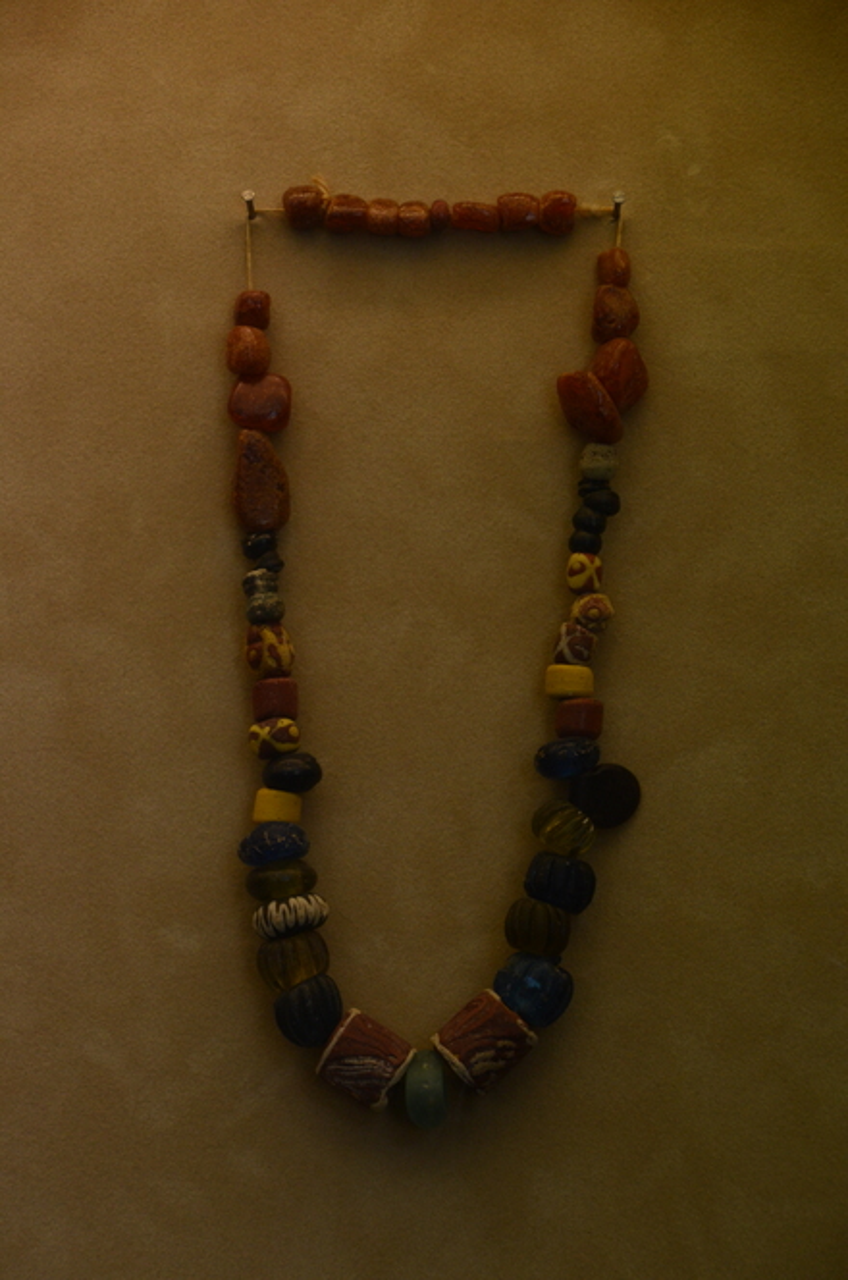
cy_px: 640
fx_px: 7184
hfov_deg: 6.8
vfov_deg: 10.2
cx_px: 424
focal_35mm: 202
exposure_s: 1/640
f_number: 6.3
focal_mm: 135
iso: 1000
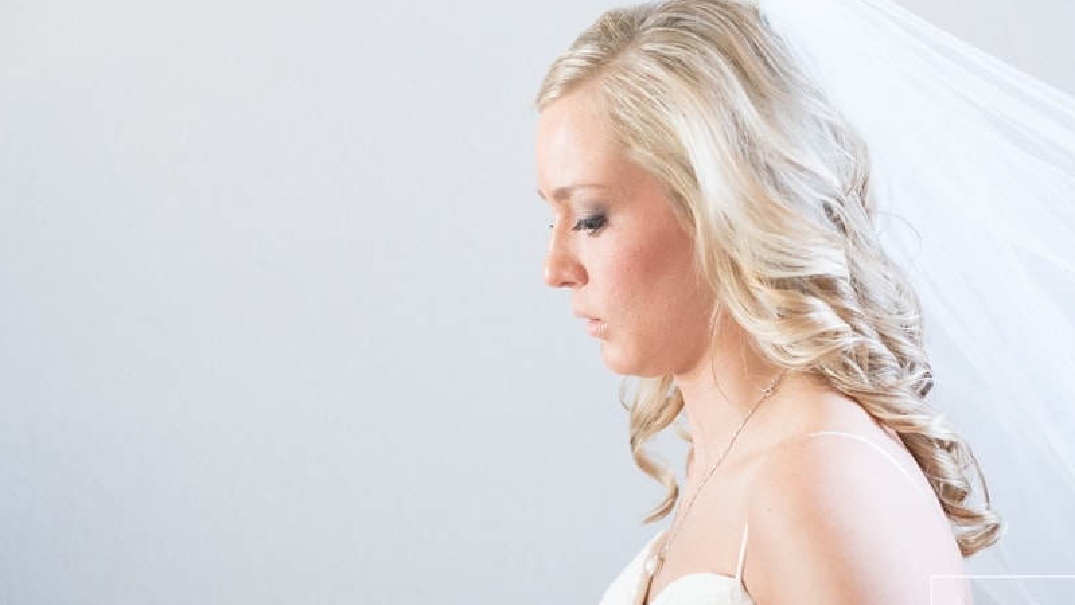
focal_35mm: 59
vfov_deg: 20.4
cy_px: 353
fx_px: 1682
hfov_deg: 35.4
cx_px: 548
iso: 6400
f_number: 3.2
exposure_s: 1/125
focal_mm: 50
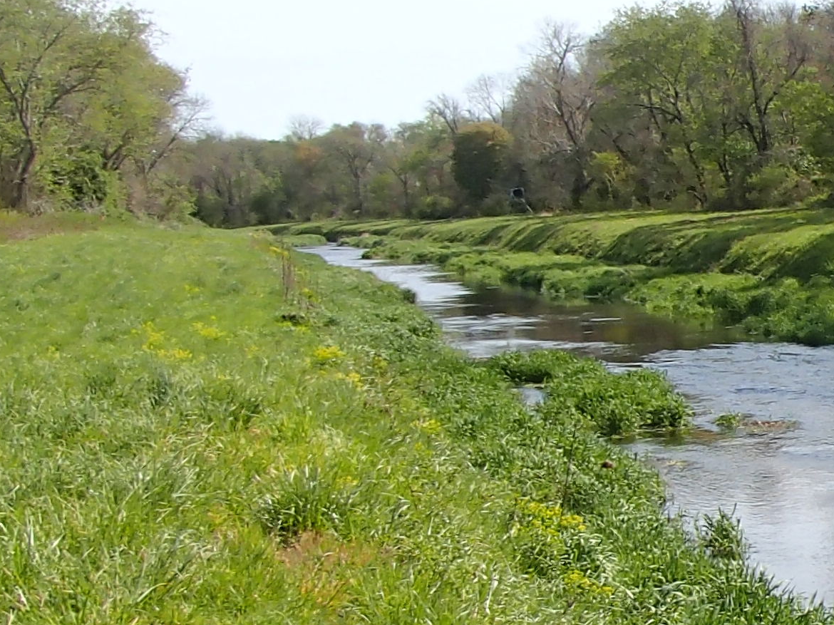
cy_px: 435
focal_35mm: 95
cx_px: 1134
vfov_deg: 15.5
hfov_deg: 18.9
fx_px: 2288
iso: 100
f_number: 3.9
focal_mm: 5
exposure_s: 1/640
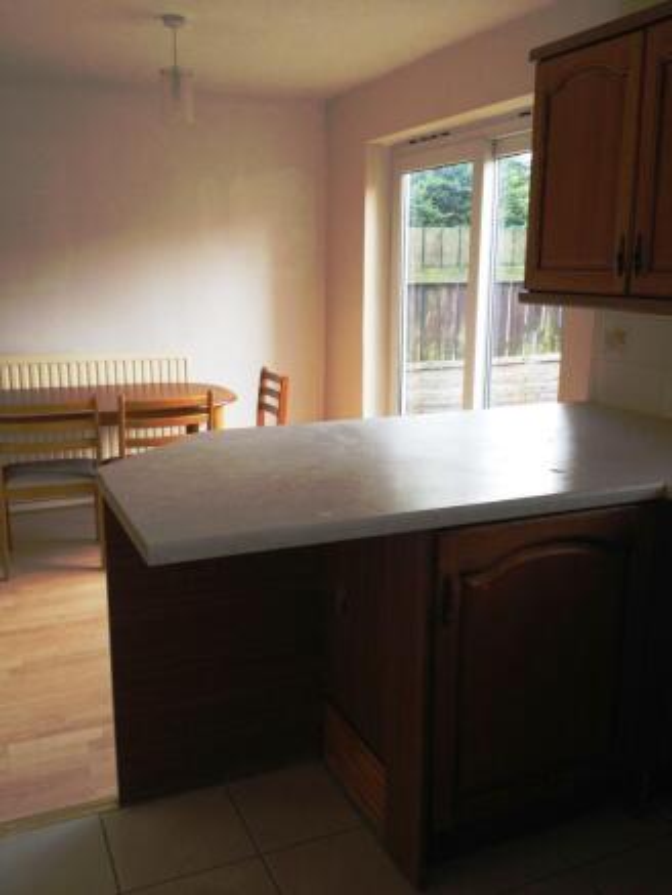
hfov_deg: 40.7
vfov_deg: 52.6
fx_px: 905
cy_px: 448
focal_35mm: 35
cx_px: 336
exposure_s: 1/32
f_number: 2.4
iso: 50
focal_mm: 4.28
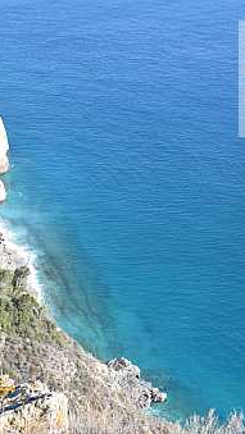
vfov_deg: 27.9
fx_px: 877
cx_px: 97
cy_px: 218
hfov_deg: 15.9
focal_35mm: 76
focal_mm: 32
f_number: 10
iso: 200
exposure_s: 1/160
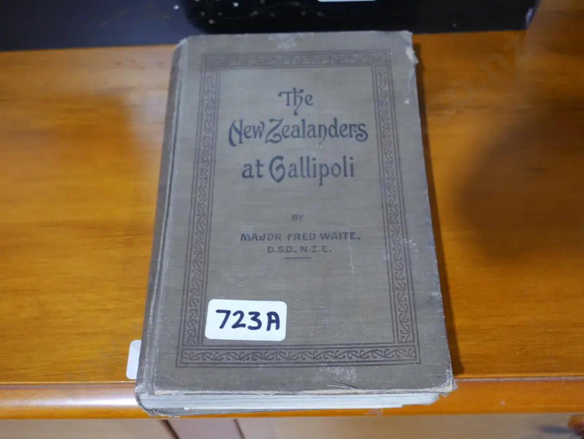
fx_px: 743
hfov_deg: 42.9
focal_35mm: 44
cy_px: 220
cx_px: 292
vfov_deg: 32.9
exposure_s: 1/60
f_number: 4.7
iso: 800
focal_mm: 22
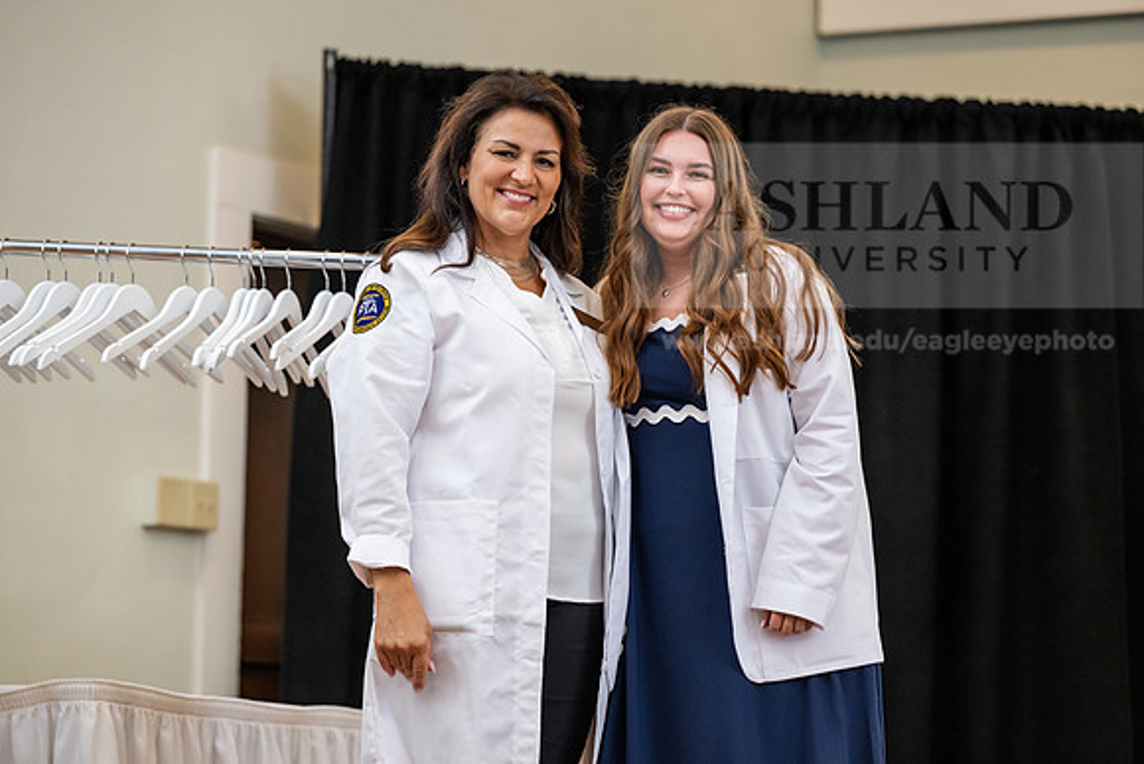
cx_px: 572
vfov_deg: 11.0
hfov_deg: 16.4
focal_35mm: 125
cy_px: 382
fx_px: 3973
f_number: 3.5
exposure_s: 1/200
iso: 1600
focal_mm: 125
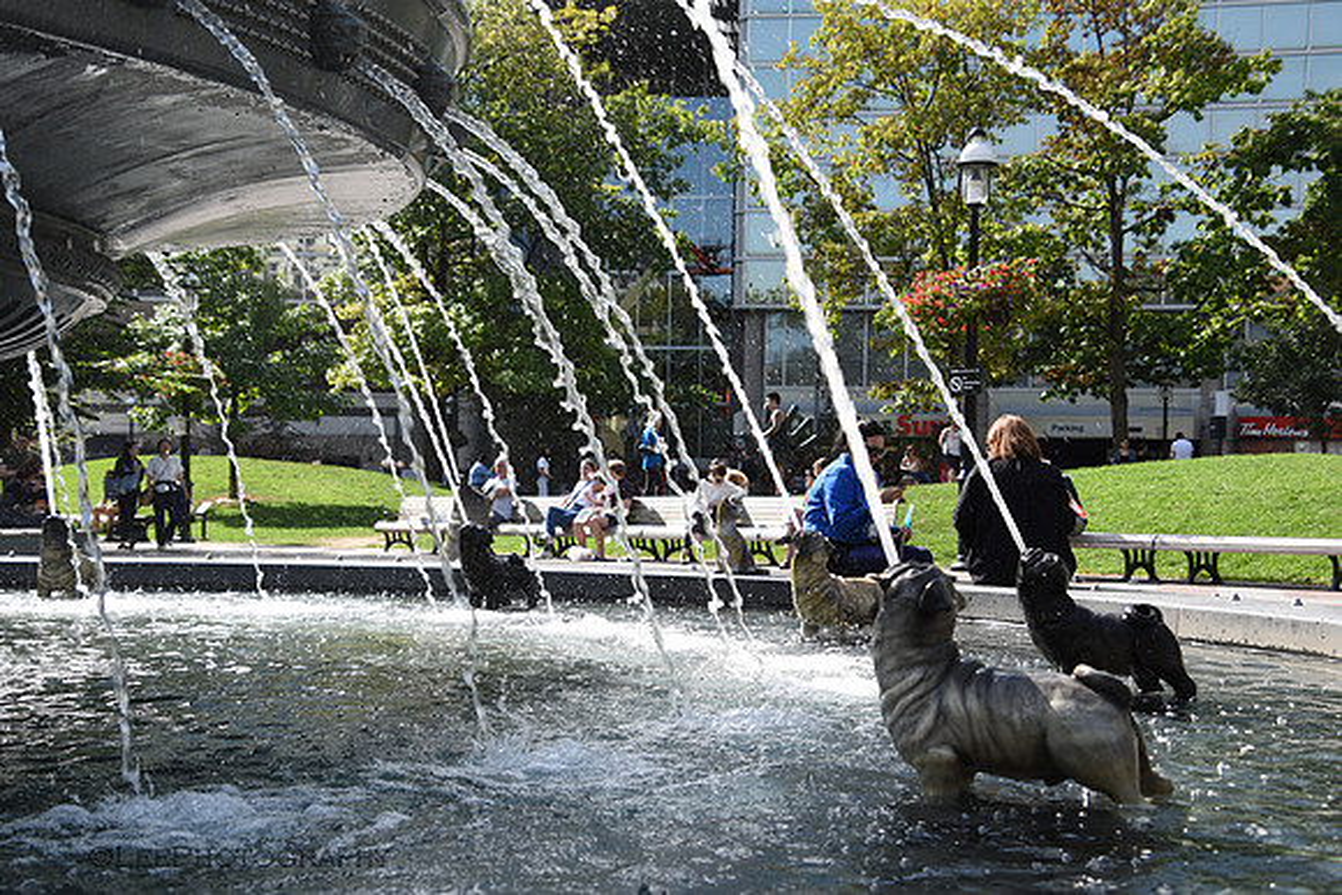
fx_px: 1957
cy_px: 448
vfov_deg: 25.8
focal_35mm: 52
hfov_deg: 37.8
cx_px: 671
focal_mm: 35
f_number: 4.8
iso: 100
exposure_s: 1/350
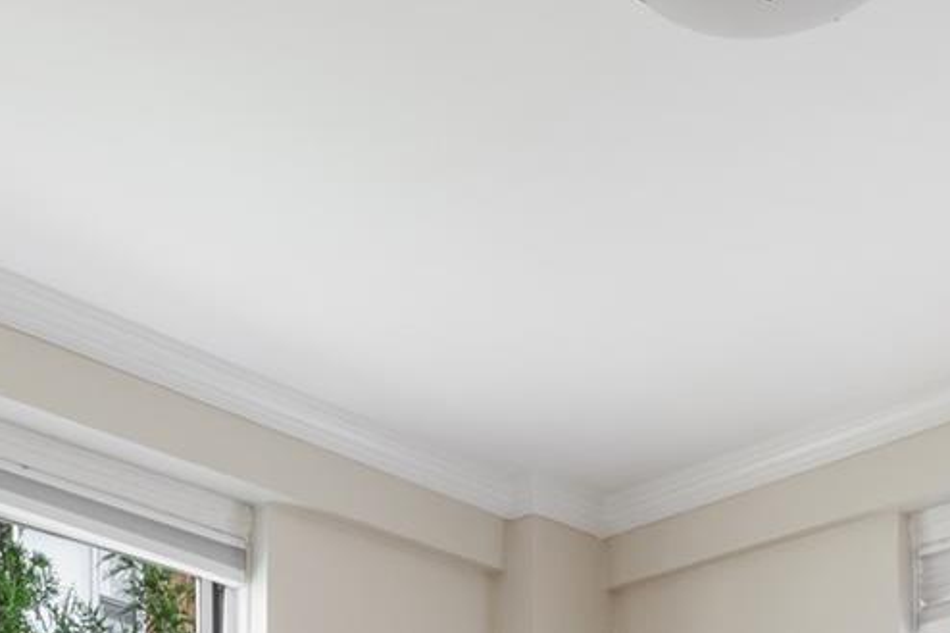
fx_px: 1530
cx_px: 538
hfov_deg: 34.4
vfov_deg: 17.9
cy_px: 1188
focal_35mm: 58
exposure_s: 1.3
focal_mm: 14
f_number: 9
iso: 320
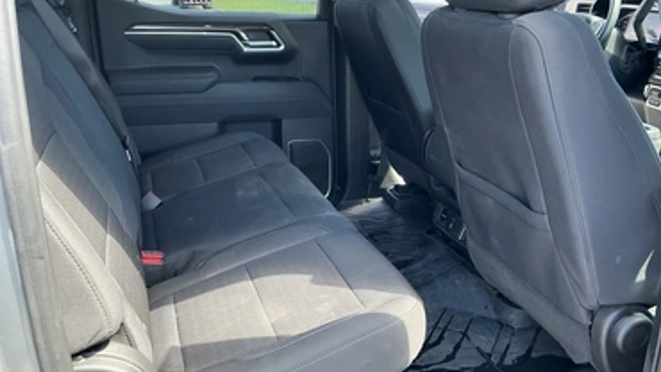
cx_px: 343
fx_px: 578
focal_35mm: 33
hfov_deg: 59.5
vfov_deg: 35.3
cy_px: 247
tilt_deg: -26.3
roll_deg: +1.6
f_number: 1.8
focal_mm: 3
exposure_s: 1/122
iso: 64
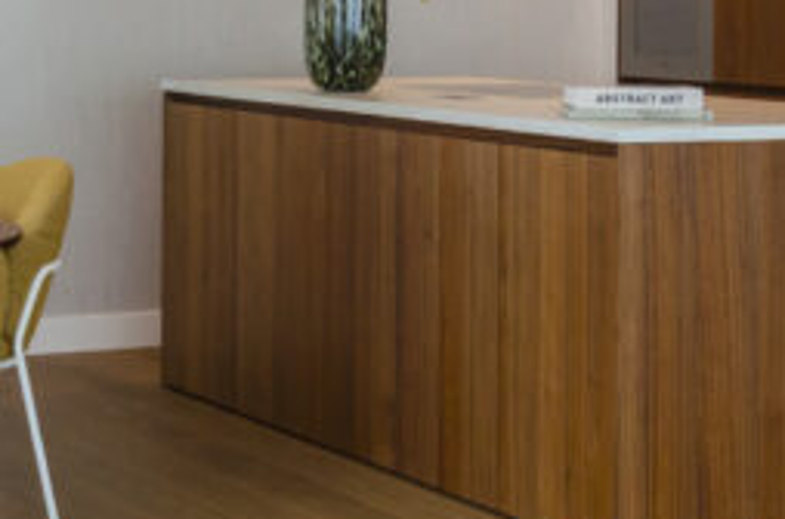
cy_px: 66
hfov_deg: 18.8
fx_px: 2371
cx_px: 371
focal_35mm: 109
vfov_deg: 12.4
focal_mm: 24
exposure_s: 1/50
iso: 800
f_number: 7.1
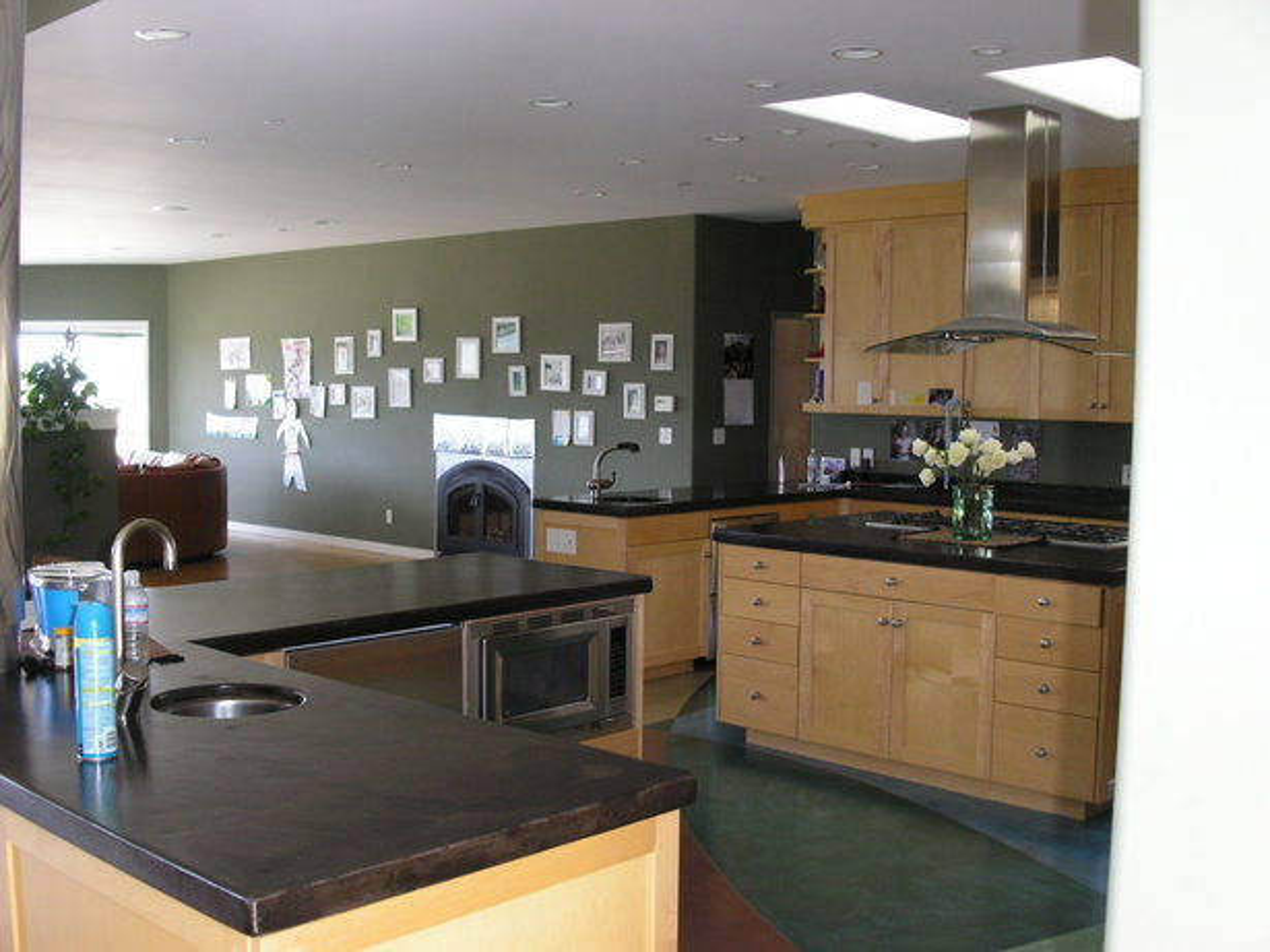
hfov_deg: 49.0
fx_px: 1394
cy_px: 476
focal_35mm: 38
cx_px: 635
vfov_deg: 37.7
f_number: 2.8
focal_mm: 7.8
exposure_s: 1/45
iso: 200
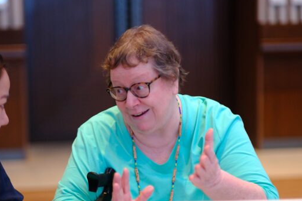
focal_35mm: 126
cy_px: 143
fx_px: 1057
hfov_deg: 16.3
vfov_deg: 10.9
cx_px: 148
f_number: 1.2
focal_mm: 56
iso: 1000
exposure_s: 1/320
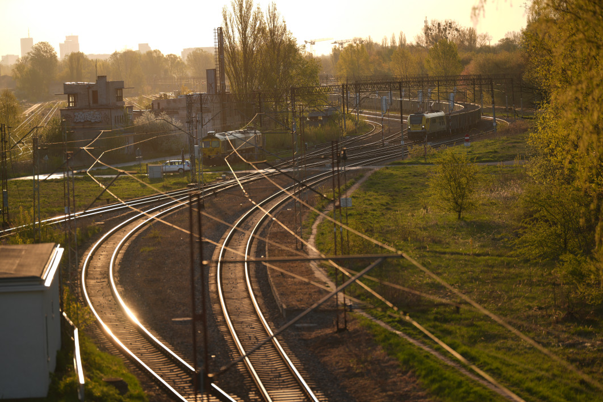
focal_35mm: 135
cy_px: 201
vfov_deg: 10.2
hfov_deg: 15.2
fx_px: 2261
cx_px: 302
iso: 50
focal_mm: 135
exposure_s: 1/2500
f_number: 1.4
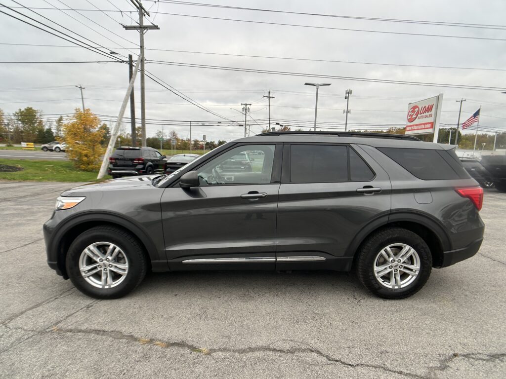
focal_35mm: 26
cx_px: 253
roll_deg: -1.4
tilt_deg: -8.0
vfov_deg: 53.1
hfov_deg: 67.3
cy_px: 190
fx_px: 380
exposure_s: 1/604
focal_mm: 5.7
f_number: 1.5
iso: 50
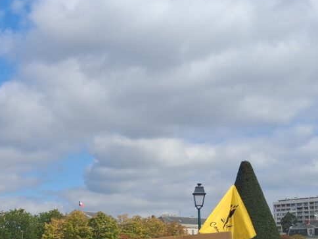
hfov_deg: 27.5
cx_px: 11
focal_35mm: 67
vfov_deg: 21.5
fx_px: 615
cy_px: 213
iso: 25
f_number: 1.8
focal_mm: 4
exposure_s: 1/617
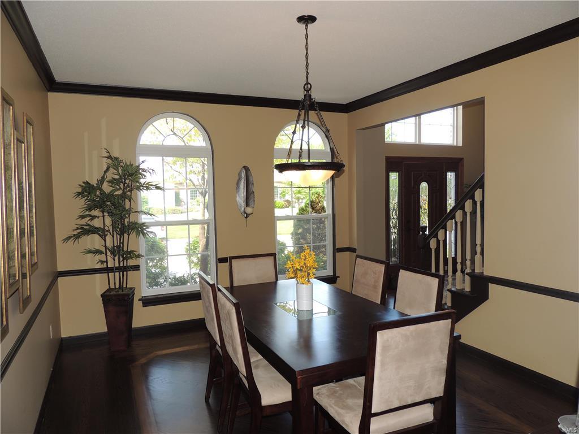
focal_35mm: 24
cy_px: 217
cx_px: 290
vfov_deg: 56.8
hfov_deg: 71.6
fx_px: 401
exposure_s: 1/80
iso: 100
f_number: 3
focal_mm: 4.3
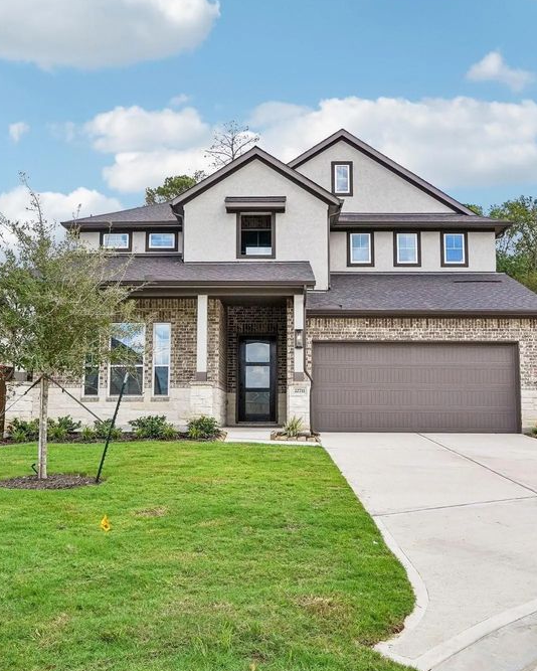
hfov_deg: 41.2
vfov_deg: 50.3
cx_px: 265
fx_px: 715
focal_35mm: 36
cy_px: 337
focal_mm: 25
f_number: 8
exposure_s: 1/1000
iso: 500
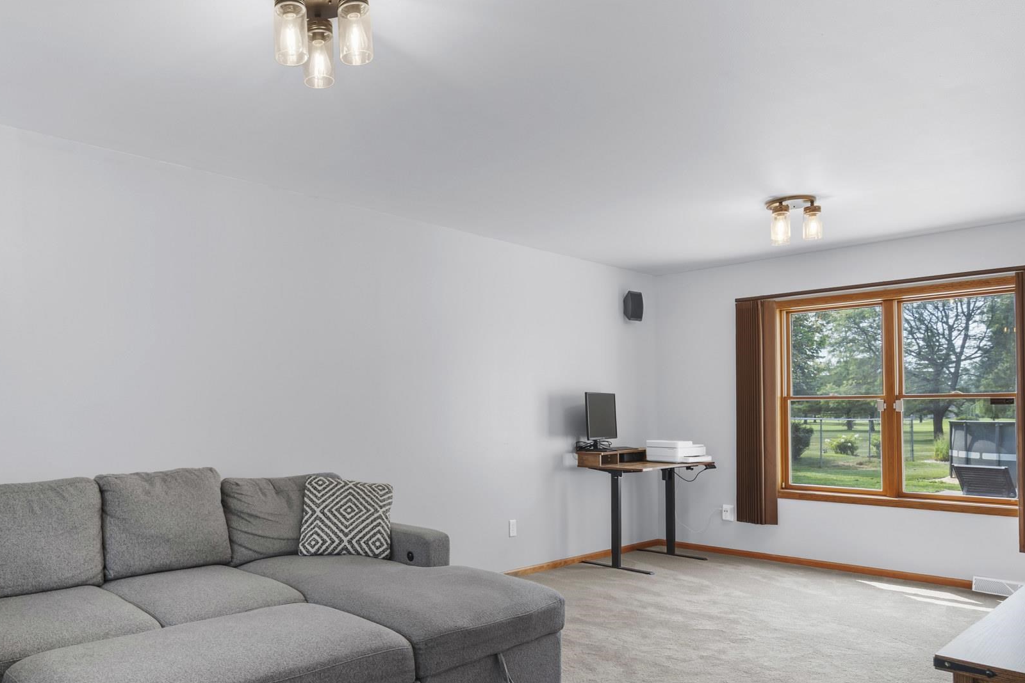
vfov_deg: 50.8
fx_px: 712
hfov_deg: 69.5
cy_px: 427
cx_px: 341
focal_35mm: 25
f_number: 8
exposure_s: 1/2.5
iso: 400
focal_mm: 16
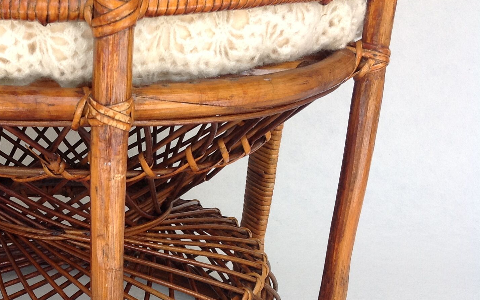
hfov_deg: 29.4
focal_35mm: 67
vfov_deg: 19.2
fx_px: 877
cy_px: 255
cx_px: 49
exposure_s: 1/244
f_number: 2.4
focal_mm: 4.28
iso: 80
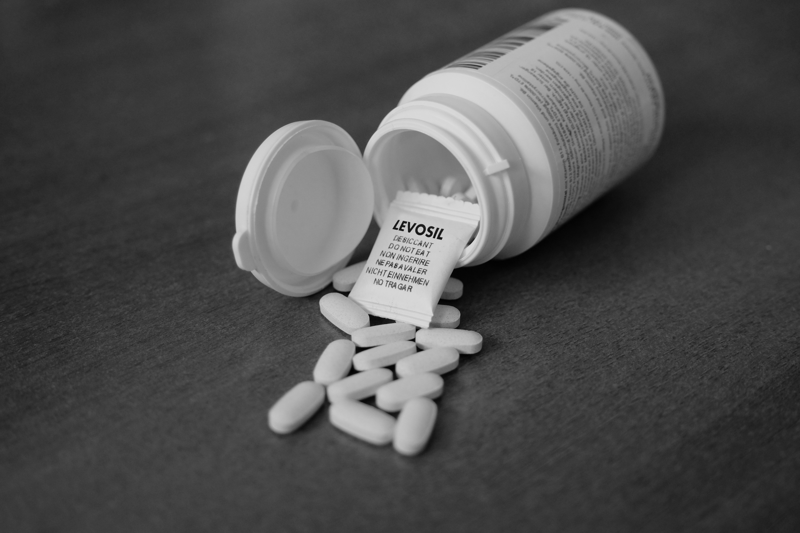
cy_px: 266
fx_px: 1067
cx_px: 400
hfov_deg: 41.1
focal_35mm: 48
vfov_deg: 28.1
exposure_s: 1/100
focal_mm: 32.1
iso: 1250
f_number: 2.8
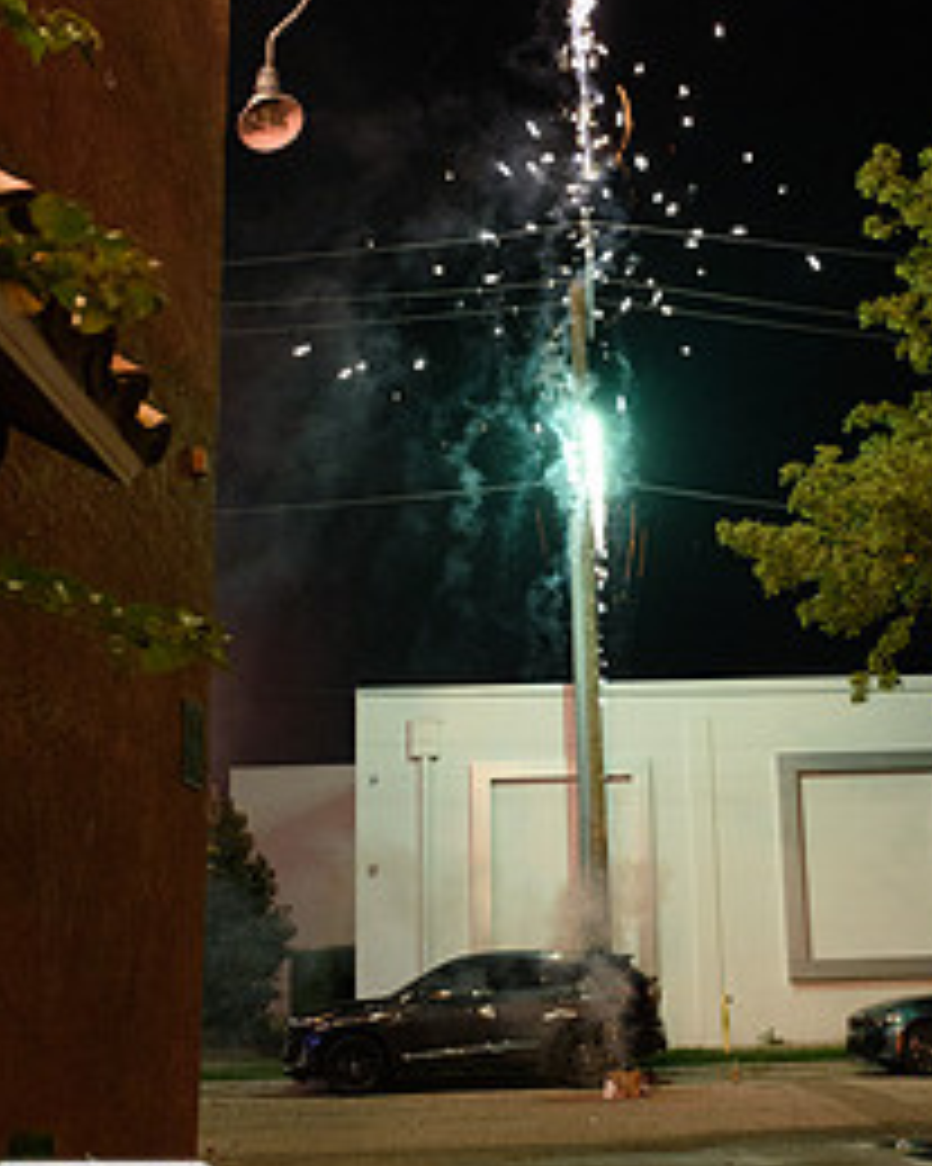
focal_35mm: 44
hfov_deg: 33.9
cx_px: 594
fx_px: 1518
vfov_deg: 42.0
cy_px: 617
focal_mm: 18
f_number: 3.5
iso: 3200
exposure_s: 1/25
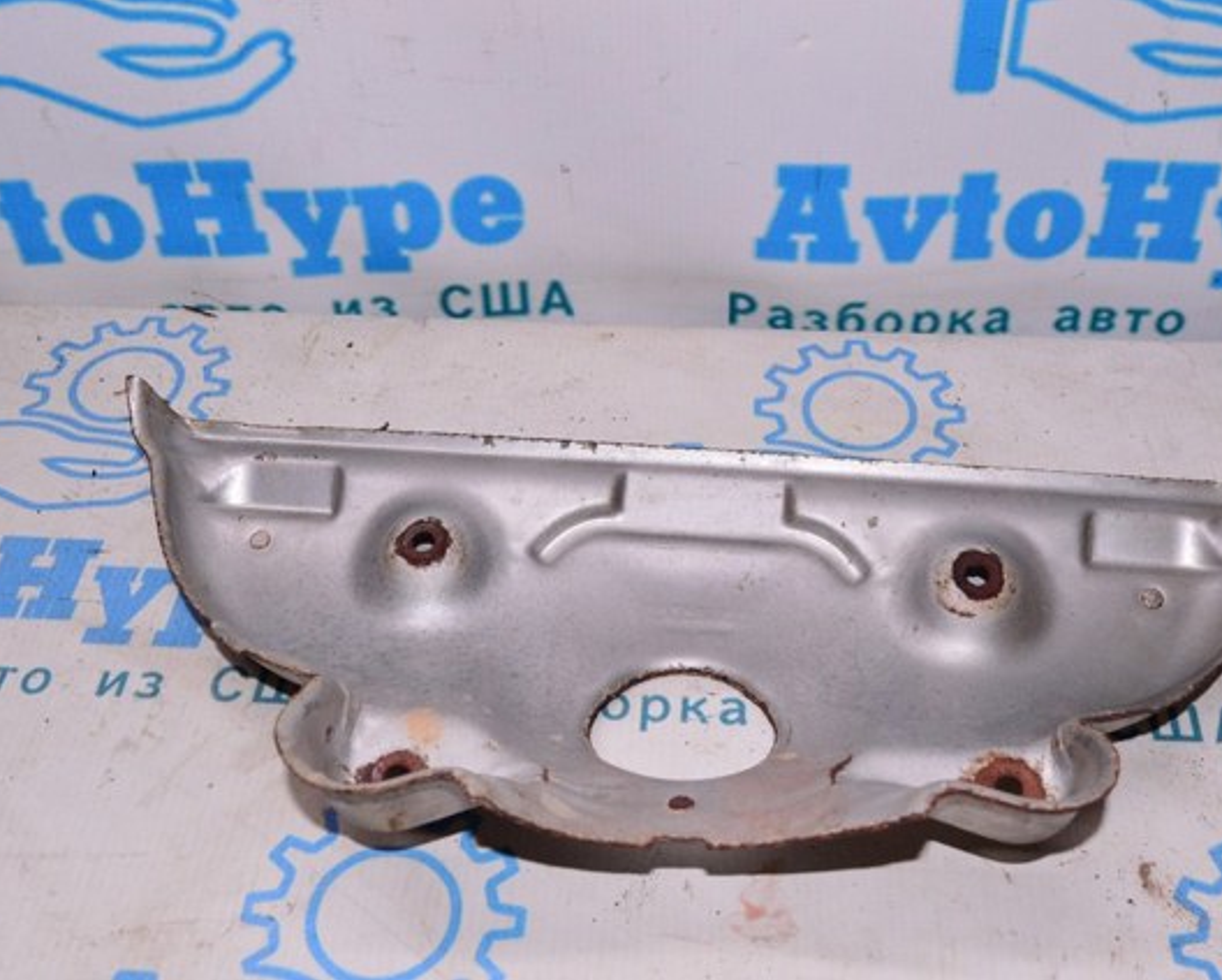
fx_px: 1540
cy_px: 490
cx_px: 667
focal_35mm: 43
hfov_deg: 43.2
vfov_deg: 35.3
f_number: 8
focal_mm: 25
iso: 1600
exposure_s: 1/200
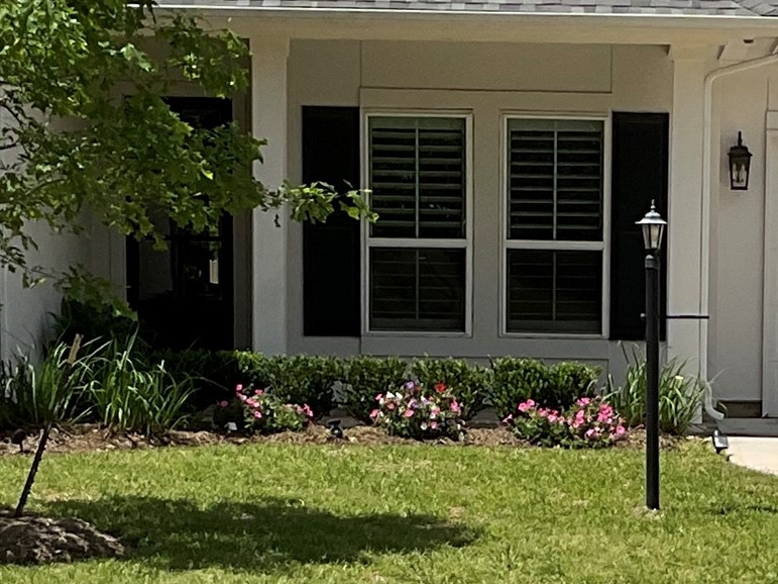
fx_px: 1730
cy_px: -19
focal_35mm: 77
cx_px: 380
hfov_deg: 25.3
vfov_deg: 18.6
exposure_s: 1/2959
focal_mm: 3
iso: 16
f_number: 1.8
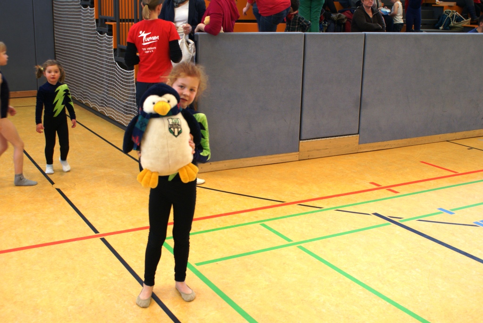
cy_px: 162
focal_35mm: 42
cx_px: 242
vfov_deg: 32.0
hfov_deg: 46.4
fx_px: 564
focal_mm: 28
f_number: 5
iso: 250
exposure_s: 1/50
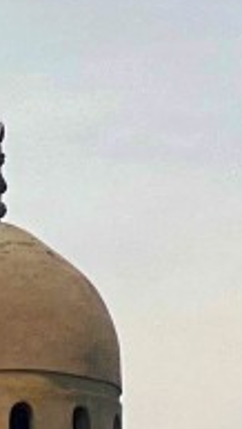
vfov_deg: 12.2
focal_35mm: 176
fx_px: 2002
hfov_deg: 6.9
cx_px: -7
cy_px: 351
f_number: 2
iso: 20
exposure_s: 1/5988
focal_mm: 6
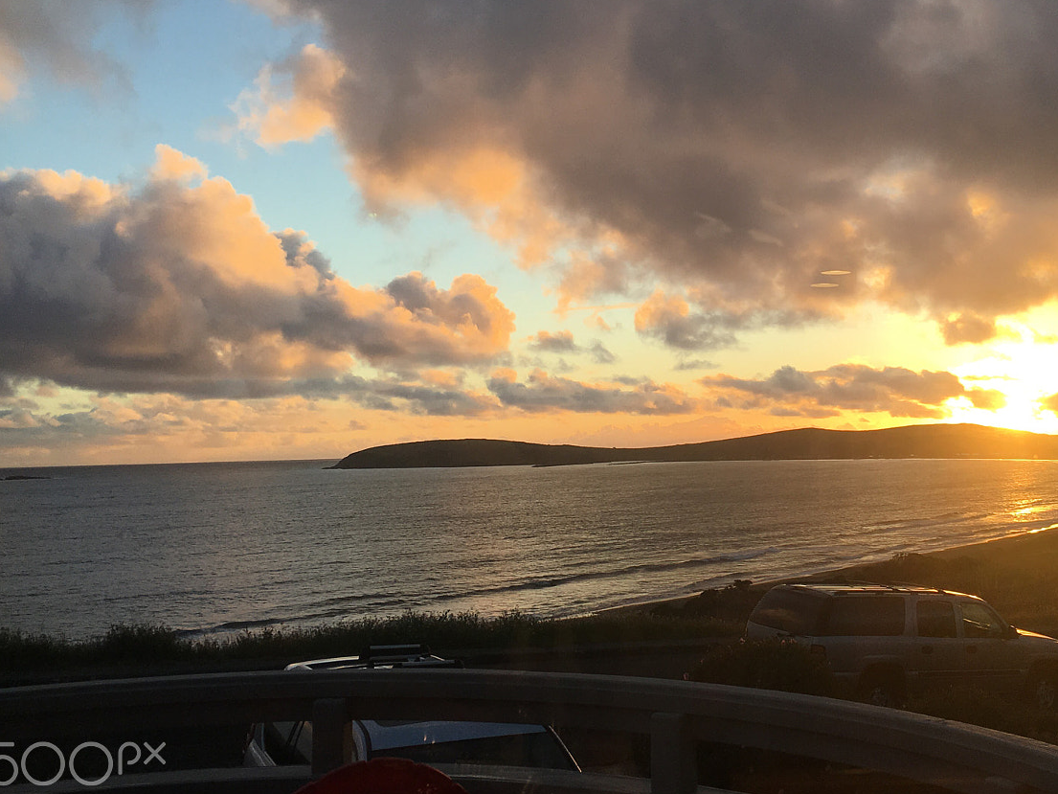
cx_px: 694
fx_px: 1284
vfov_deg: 34.2
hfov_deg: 44.2
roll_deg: +1.2
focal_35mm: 42
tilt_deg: +5.1
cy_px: 315
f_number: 2.2
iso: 25
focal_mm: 4.15
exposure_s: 1/245
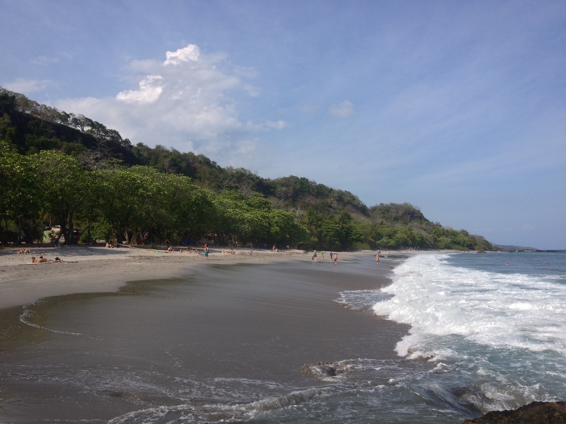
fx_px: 572
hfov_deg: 52.6
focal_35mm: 35
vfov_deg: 40.7
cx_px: 283
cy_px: 212
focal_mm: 4.28
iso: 50
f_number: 2.4
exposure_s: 1/1783
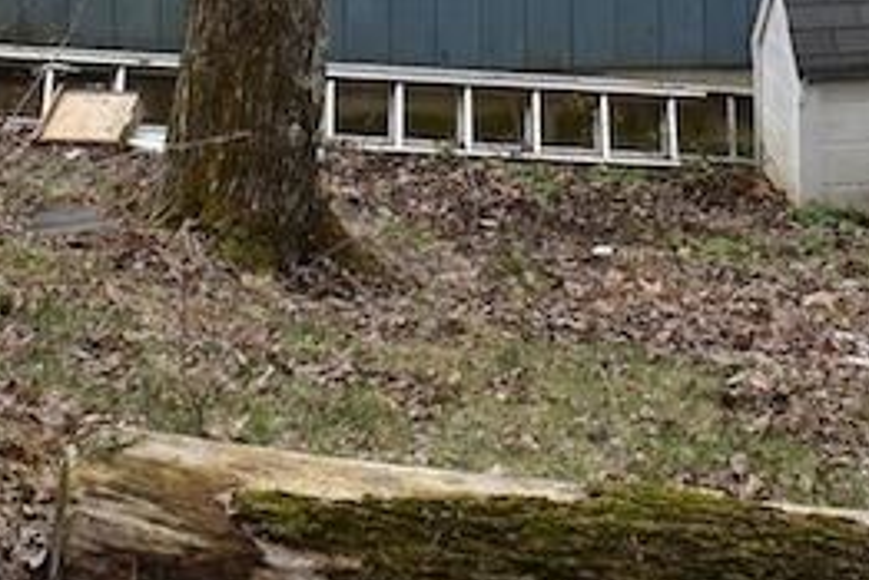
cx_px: 468
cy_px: -330
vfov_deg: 10.7
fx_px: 2969
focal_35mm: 123
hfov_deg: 16.6
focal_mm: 21
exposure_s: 1/250
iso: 200
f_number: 8
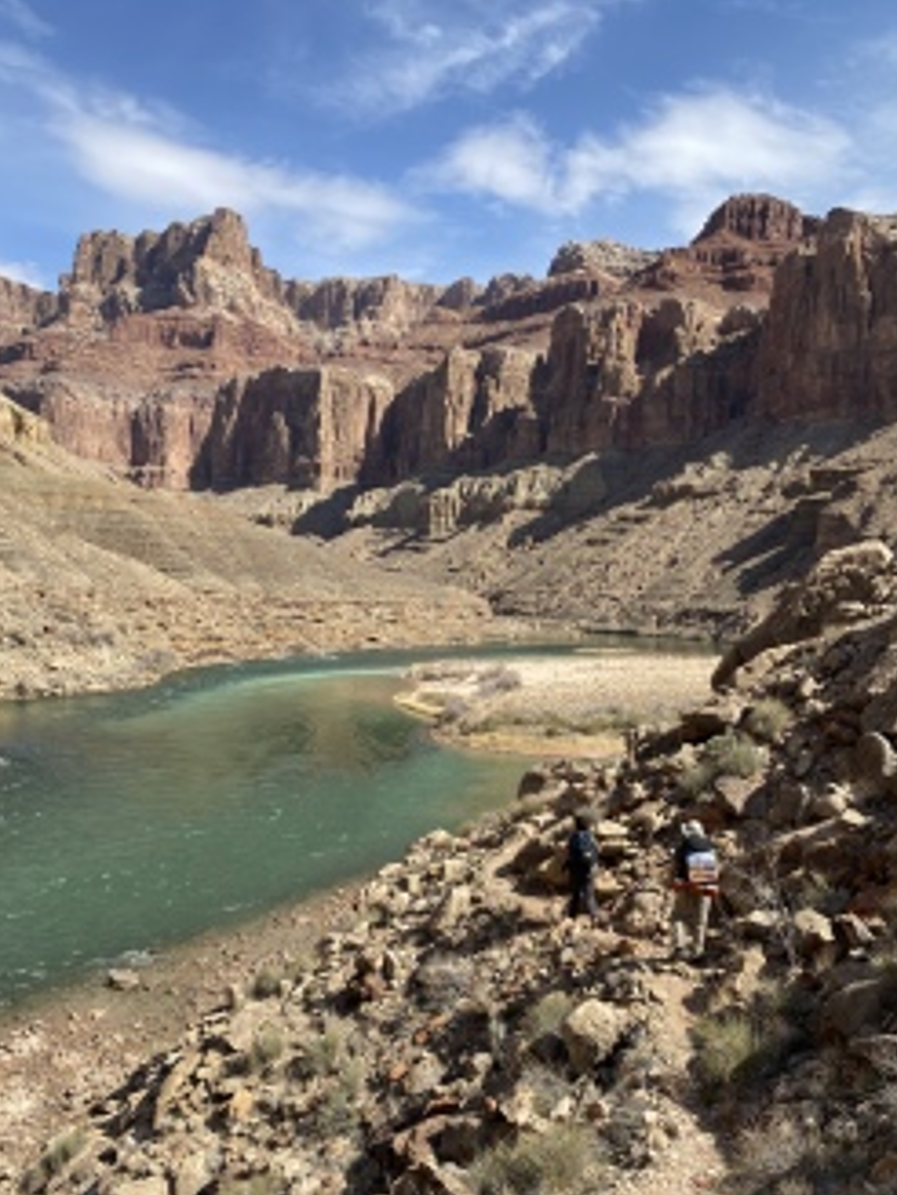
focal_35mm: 29
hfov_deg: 48.2
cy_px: 659
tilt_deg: -3.4
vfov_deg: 61.5
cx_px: 470
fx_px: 1002
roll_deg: -2.0
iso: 32
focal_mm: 4.25
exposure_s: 1/2315
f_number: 1.8
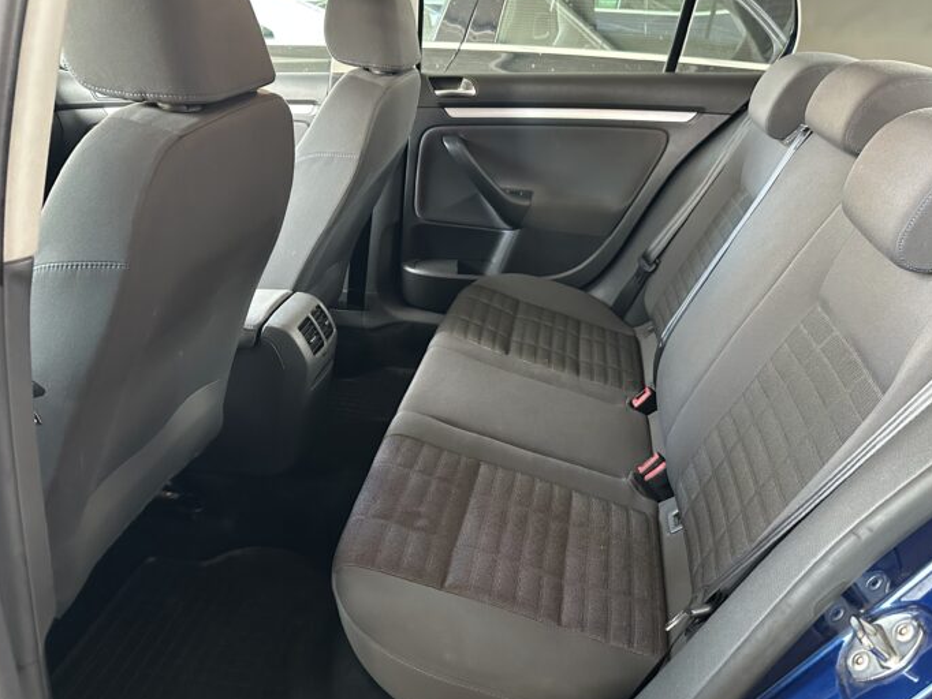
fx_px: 754
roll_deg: -3.2
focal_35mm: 28
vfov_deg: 49.7
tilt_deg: -25.4
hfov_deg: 63.3
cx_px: 510
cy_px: 373
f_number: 1.78
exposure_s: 1/60
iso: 800
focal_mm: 6.86
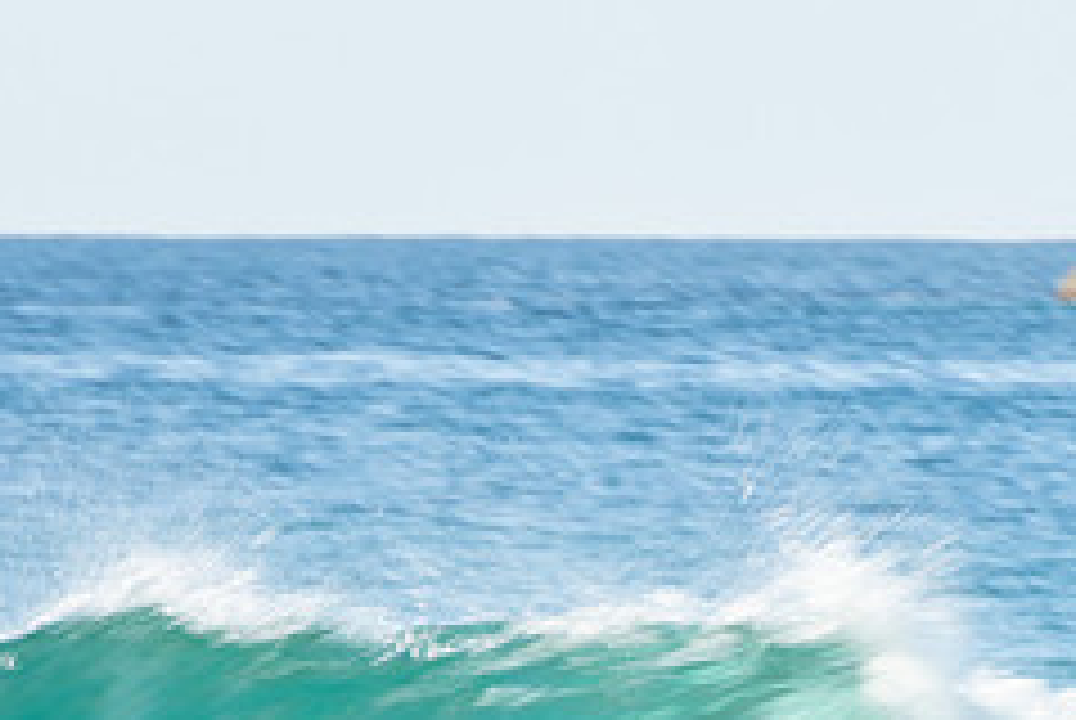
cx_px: 896
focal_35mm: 1454
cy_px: 830
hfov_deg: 1.4
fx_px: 43511
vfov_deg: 0.9
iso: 100
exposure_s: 1/30
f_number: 18
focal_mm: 400
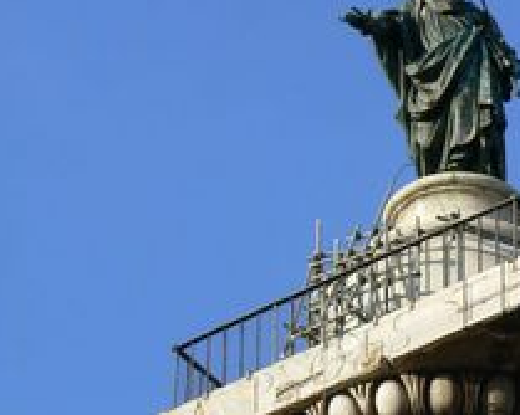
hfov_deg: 6.0
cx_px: 445
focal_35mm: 320
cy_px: 273
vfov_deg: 4.8
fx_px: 4922
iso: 80
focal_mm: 28.6
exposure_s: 1/200
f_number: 5.6
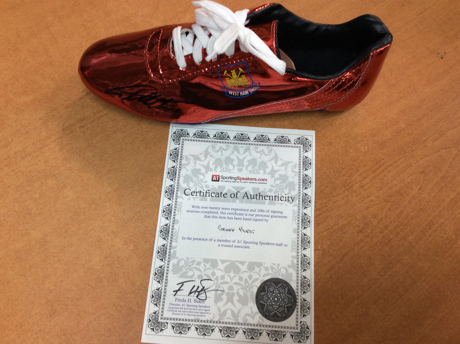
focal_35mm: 32
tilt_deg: -72.8
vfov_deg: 44.1
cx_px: 230
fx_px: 425
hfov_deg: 56.9
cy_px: 172
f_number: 2.4
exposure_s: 1/25
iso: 64
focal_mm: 3.3
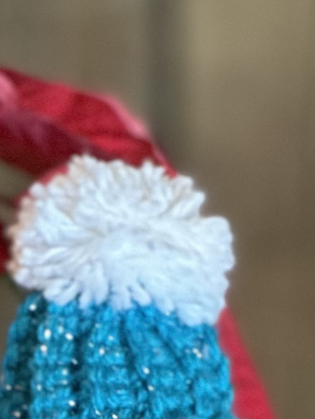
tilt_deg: -28.0
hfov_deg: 4.6
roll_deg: +2.0
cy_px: 838
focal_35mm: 320
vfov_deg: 6.0
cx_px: -103
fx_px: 3881
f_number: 2.8
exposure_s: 1/15
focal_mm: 9
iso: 500
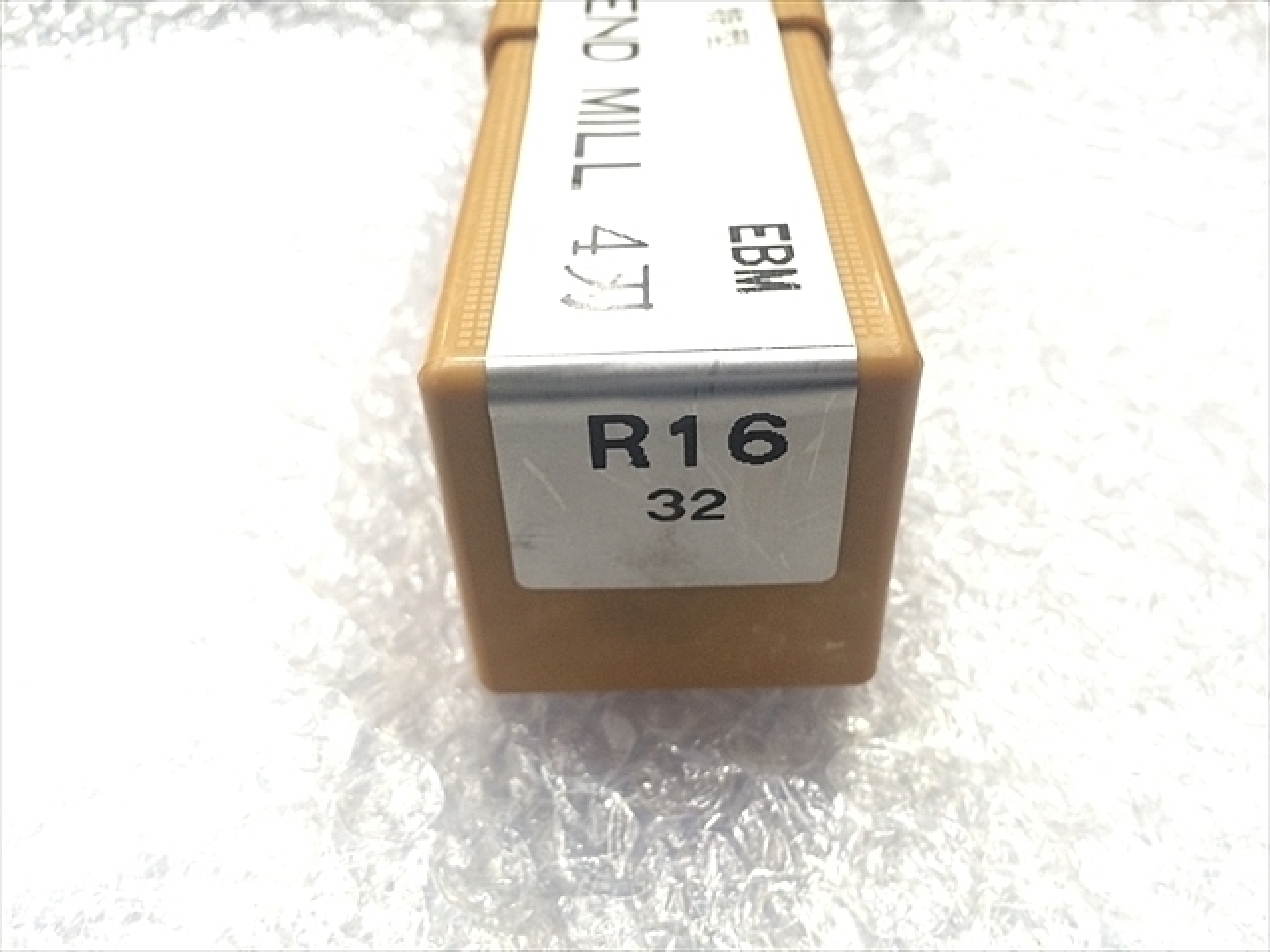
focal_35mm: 29
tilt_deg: -41.2
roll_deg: +0.9
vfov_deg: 48.2
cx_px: 635
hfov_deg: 61.7
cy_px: 476
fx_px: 1064
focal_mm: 4.15
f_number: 2.2
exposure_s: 1/30
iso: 200
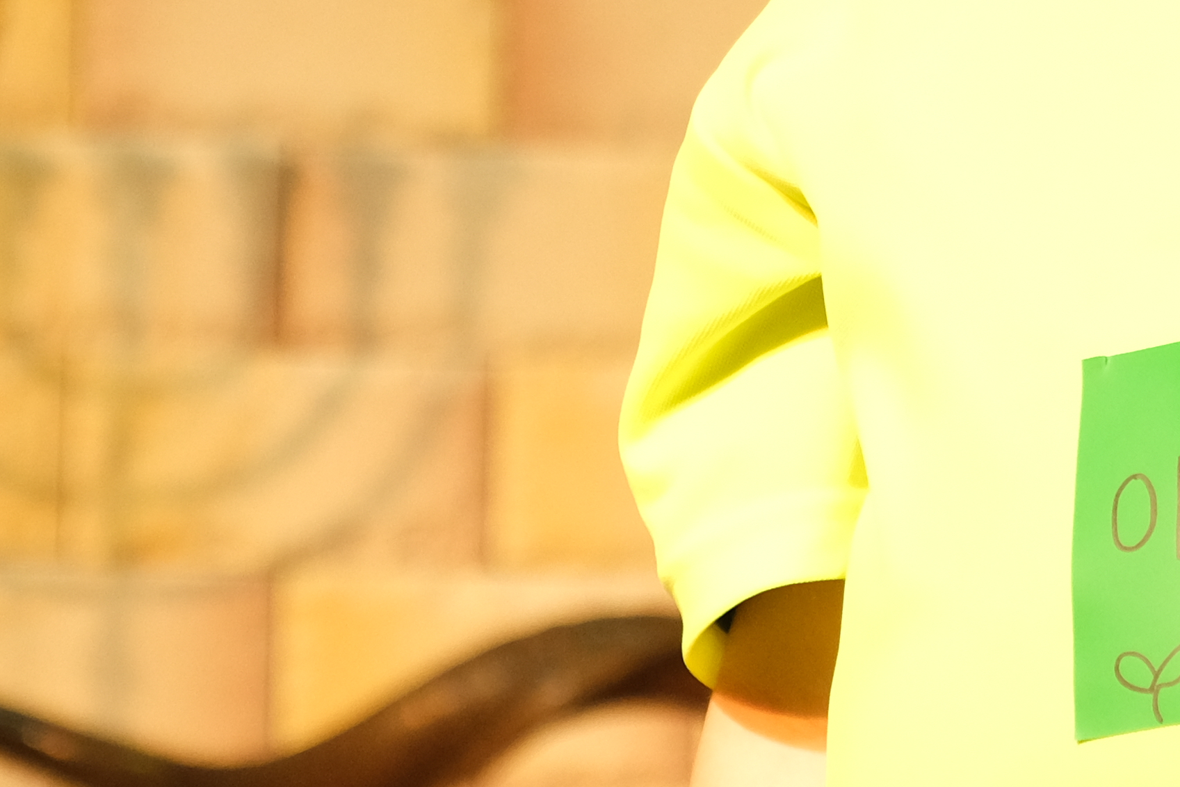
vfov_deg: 3.6
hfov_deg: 5.3
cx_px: 1105
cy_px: -291
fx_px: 12654
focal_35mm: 386
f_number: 2.8
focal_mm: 70
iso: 1250
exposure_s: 1/250
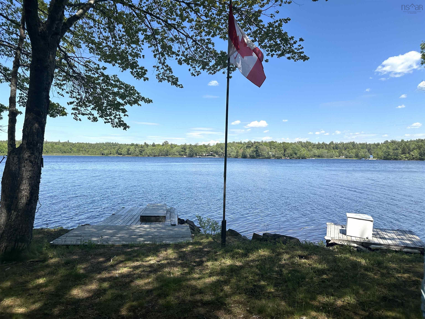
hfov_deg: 71.6
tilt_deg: -2.5
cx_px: 212
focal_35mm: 24
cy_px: 160
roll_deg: -2.1
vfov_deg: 56.8
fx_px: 295
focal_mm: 6.86
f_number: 1.78
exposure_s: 1/4184
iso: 80
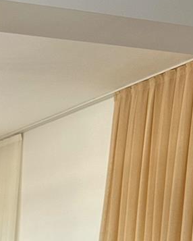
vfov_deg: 15.6
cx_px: -138
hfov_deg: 13.4
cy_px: 437
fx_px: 749
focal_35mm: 105
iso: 160
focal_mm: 6.86
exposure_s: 1/121
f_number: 1.78
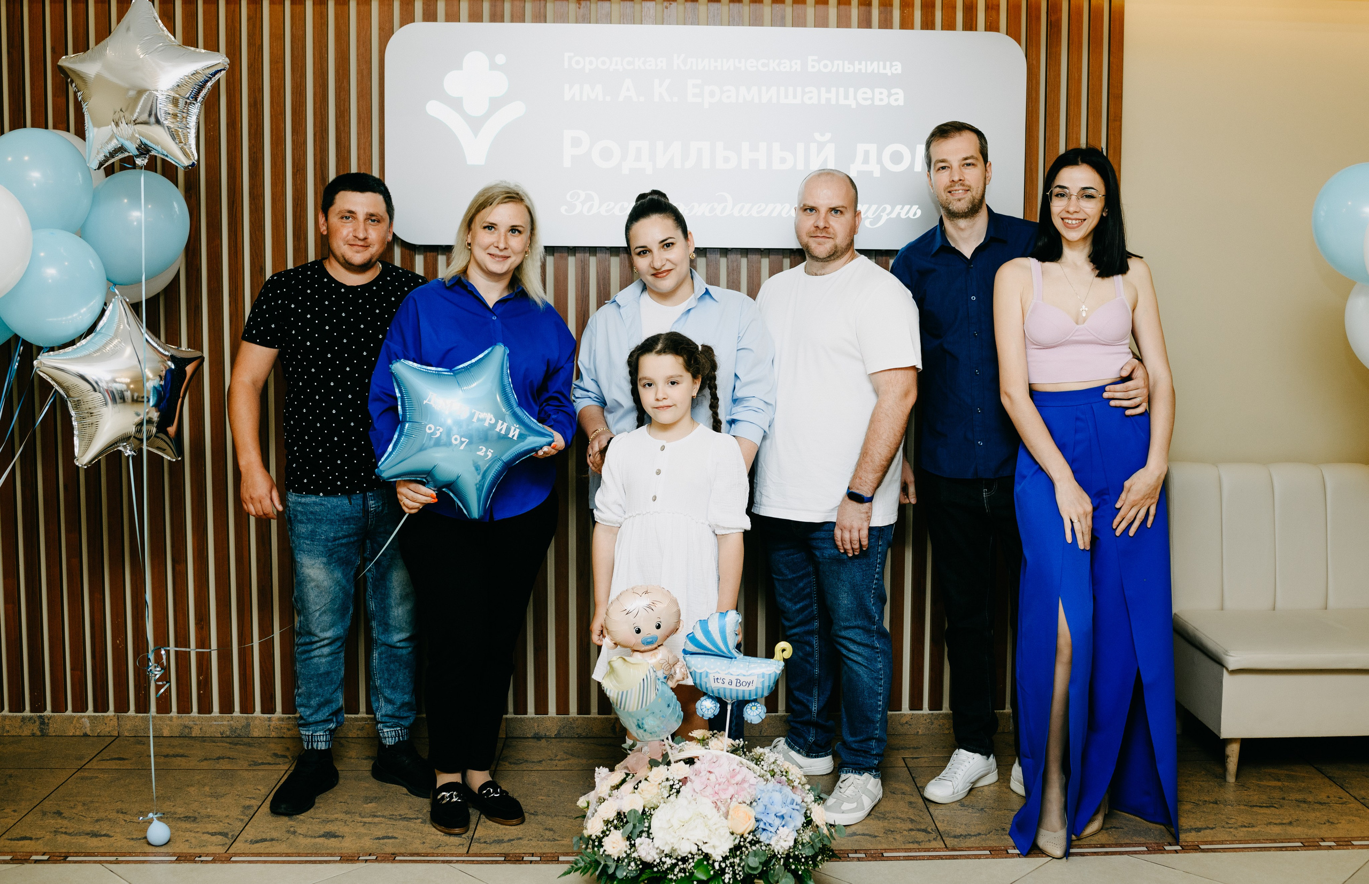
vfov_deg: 34.1
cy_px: 403
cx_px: 722
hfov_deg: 50.8
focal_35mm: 38
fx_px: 1441
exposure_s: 1/160
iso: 160
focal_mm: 35
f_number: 3.5
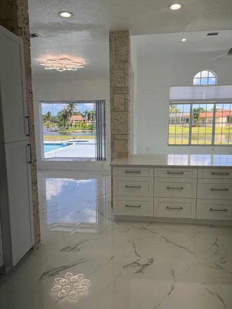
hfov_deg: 53.1
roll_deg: +1.1
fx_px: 232
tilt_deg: -6.8
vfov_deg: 67.3
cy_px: 154
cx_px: 116
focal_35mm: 26
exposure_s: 1/738
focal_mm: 5.7
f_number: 1.5
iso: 50
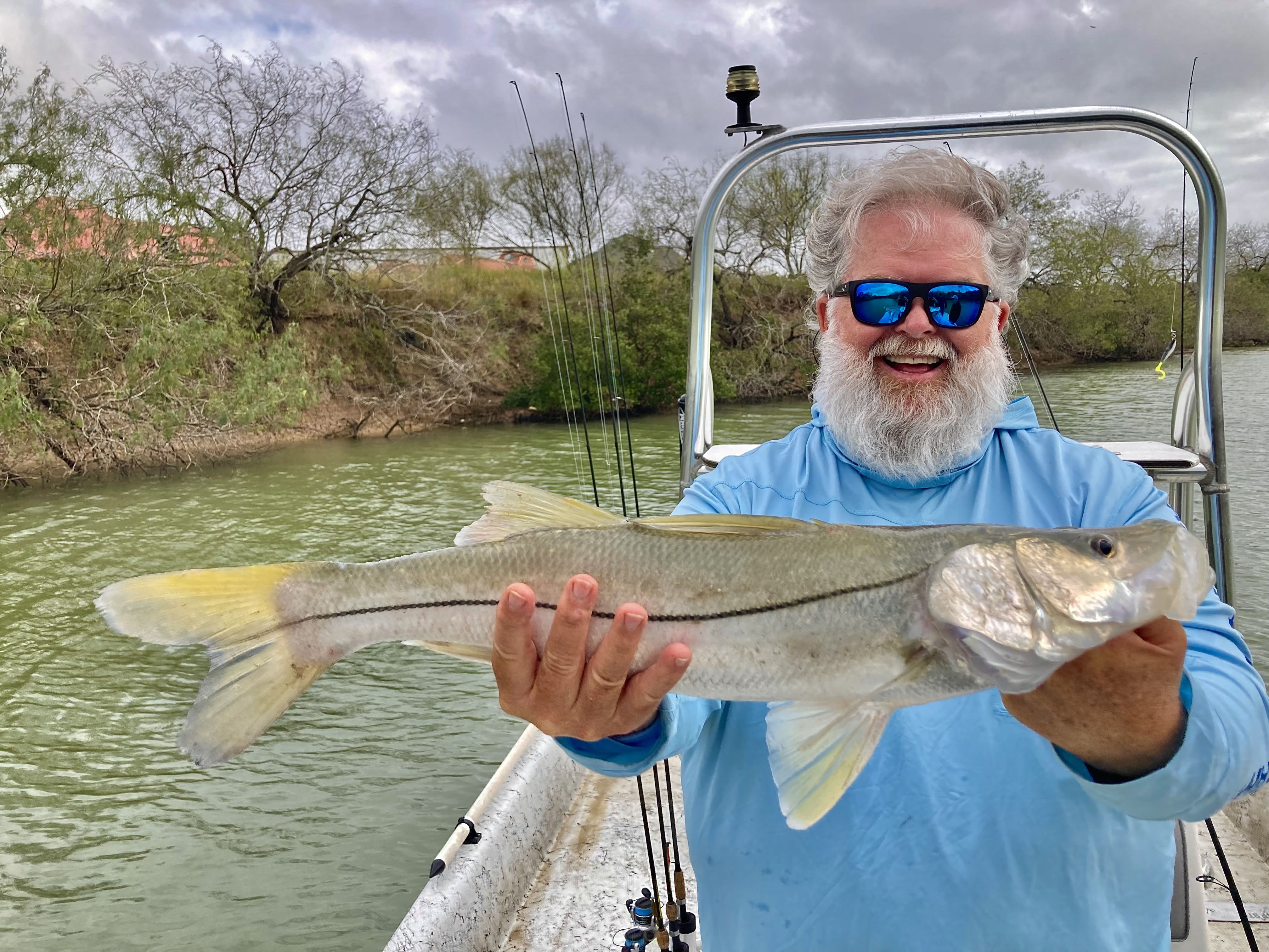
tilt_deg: -8.5
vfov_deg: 49.7
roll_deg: +0.8
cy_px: 476
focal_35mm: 28
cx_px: 634
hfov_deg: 63.4
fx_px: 1026
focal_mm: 3.99
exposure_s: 1/1116
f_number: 1.8
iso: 20
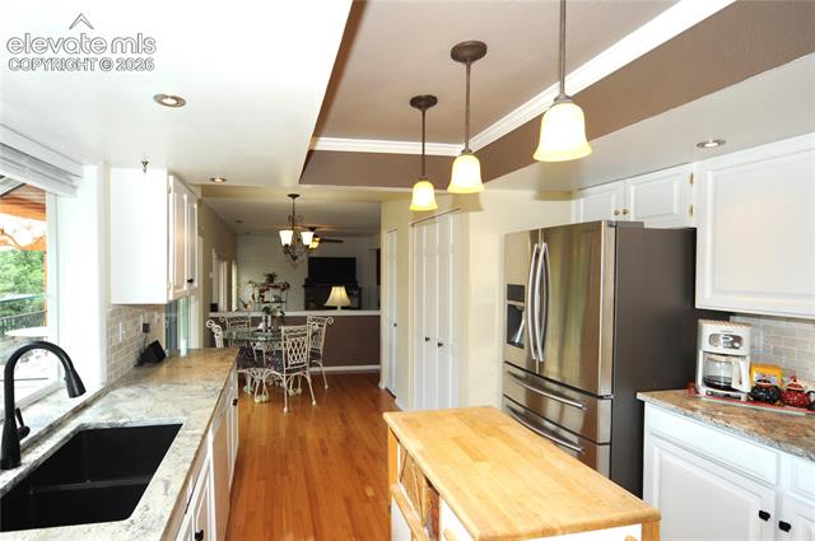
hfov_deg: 96.8
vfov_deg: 73.6
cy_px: 270
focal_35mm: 16
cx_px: 408
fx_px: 362
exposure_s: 1/60
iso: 200
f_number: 5
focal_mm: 16
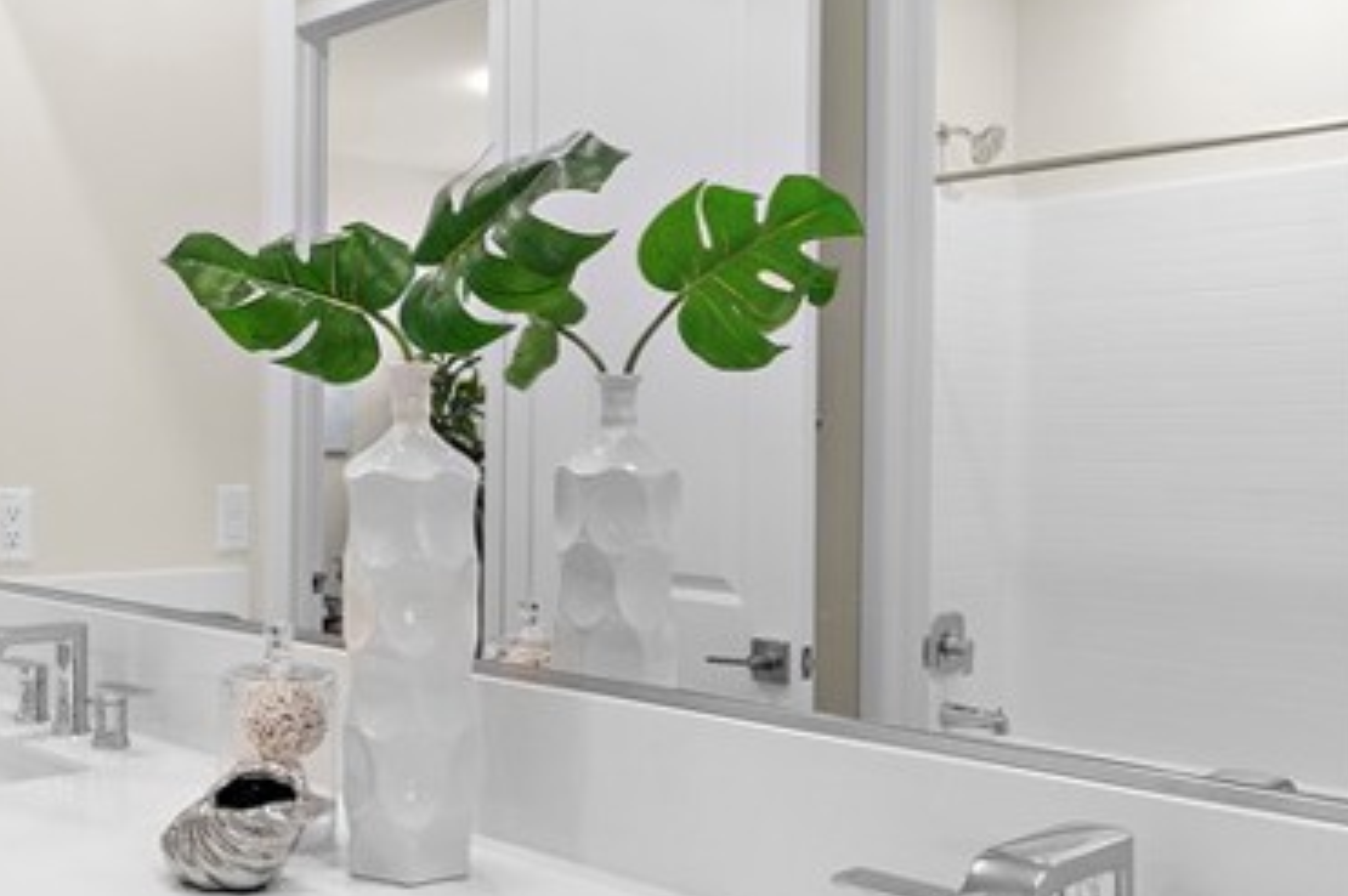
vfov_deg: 36.8
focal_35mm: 36
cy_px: 444
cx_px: 317
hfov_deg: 50.7
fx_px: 1347
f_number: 8
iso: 500
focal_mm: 13
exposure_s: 1/30
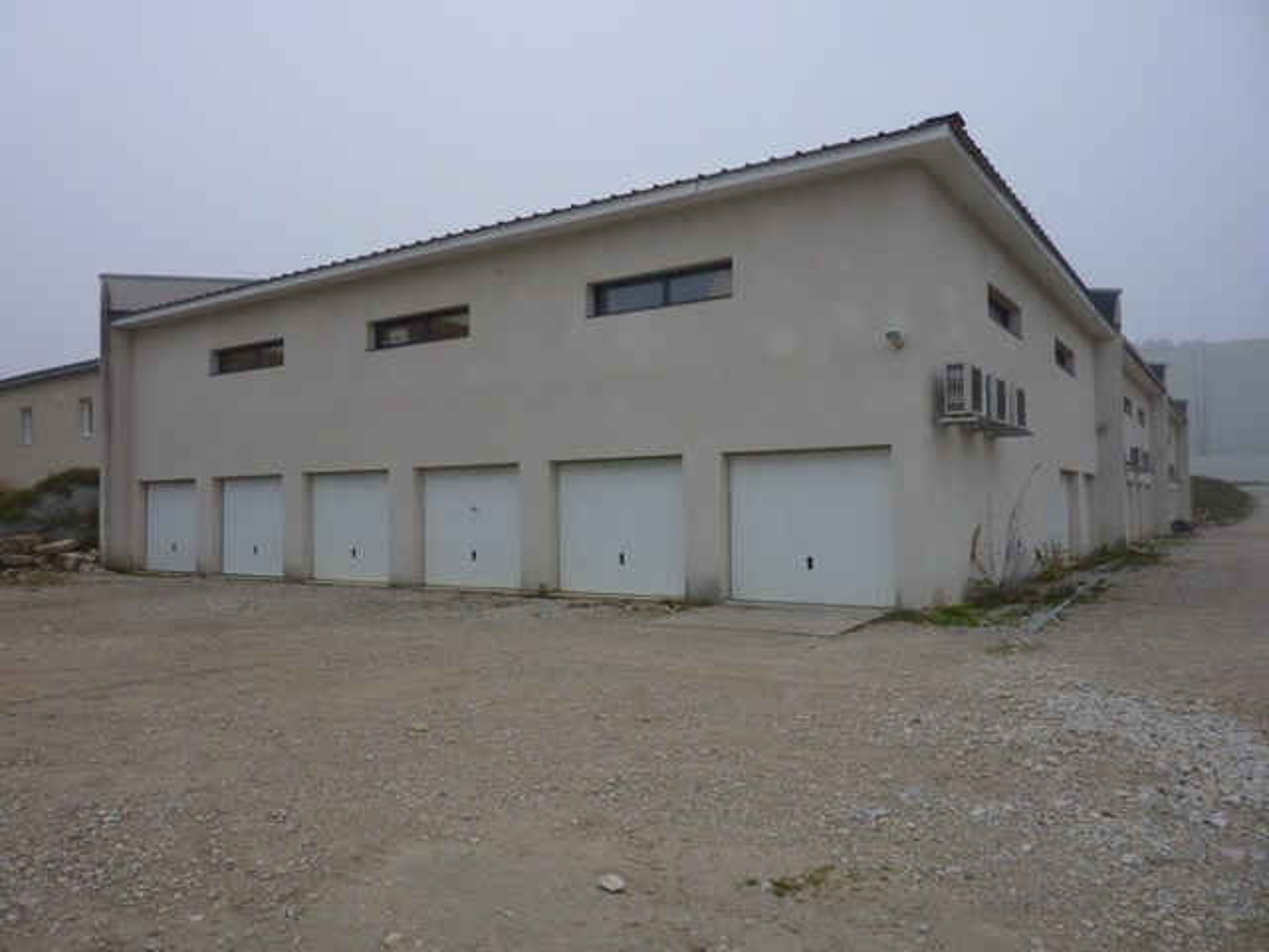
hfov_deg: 69.4
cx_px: 634
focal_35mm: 25
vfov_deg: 54.9
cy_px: 476
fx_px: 916
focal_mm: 4.1
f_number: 3.3
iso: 80
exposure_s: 1/80
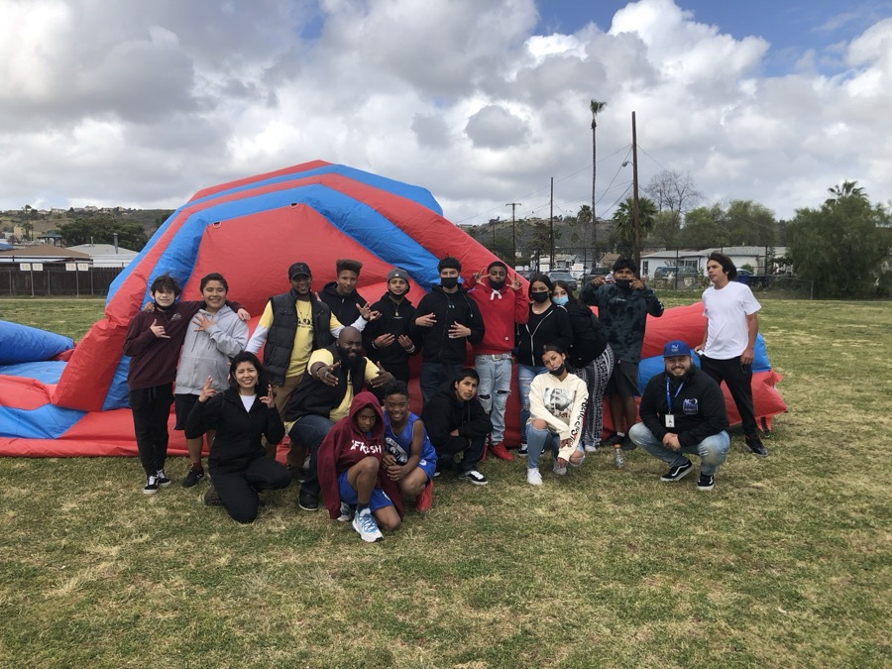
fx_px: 722
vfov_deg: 49.7
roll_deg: -1.5
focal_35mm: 28
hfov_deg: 63.4
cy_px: 334
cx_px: 446
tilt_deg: -3.7
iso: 20
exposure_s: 1/1779
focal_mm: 3.99
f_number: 1.8
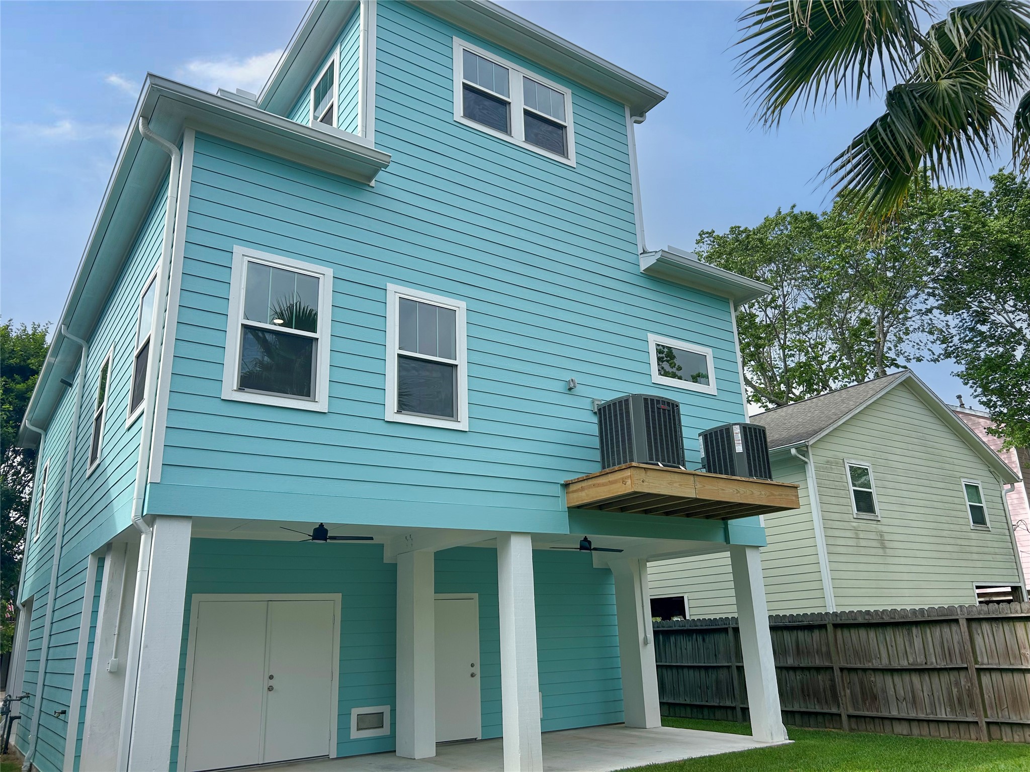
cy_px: 386
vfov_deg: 53.1
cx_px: 515
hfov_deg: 67.3
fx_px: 774
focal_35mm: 26
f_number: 1.5
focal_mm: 5.7
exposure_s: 1/3165
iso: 50
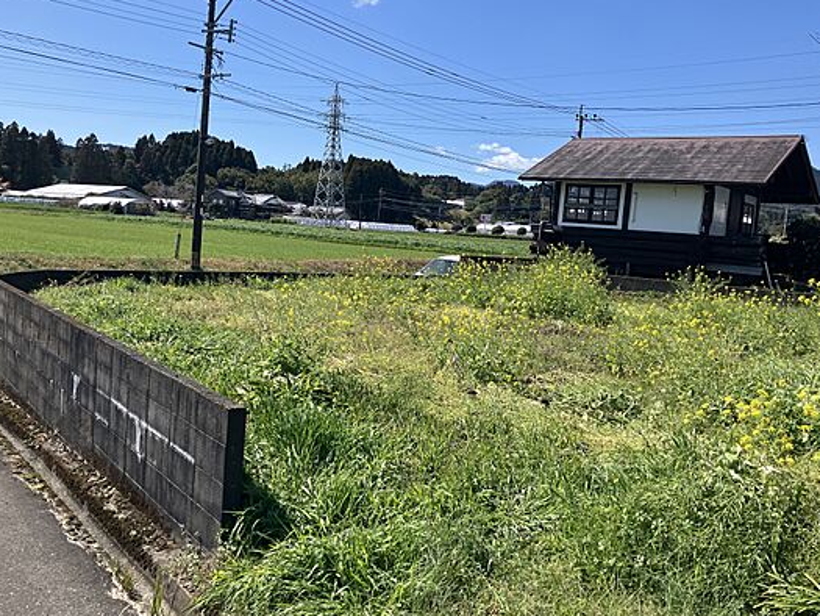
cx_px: 412
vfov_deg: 44.2
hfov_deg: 56.8
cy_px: 317
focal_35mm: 32
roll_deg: -4.1
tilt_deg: -4.6
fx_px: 758
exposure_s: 1/1567
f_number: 1.8
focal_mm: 3.99
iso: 32
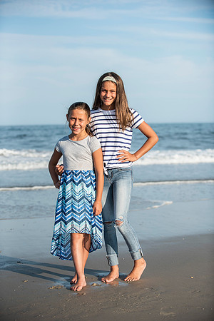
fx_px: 669
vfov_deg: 27.0
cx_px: 107
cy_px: 160
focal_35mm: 75
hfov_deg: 18.2
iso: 250
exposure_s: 1/4000
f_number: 3.5
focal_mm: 75
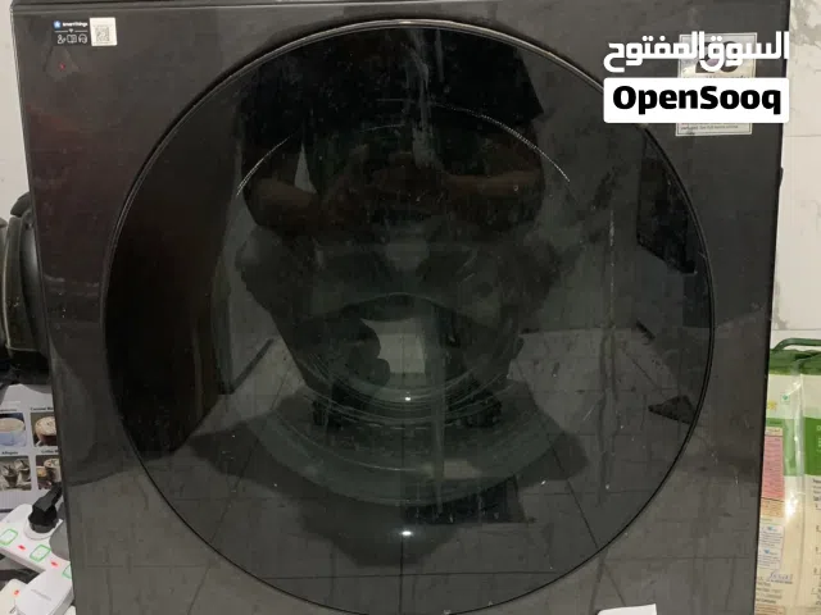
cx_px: 410
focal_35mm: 26
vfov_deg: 53.1
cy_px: 308
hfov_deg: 67.3
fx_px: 617
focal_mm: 4.25
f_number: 1.8
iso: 400
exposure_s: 1/25
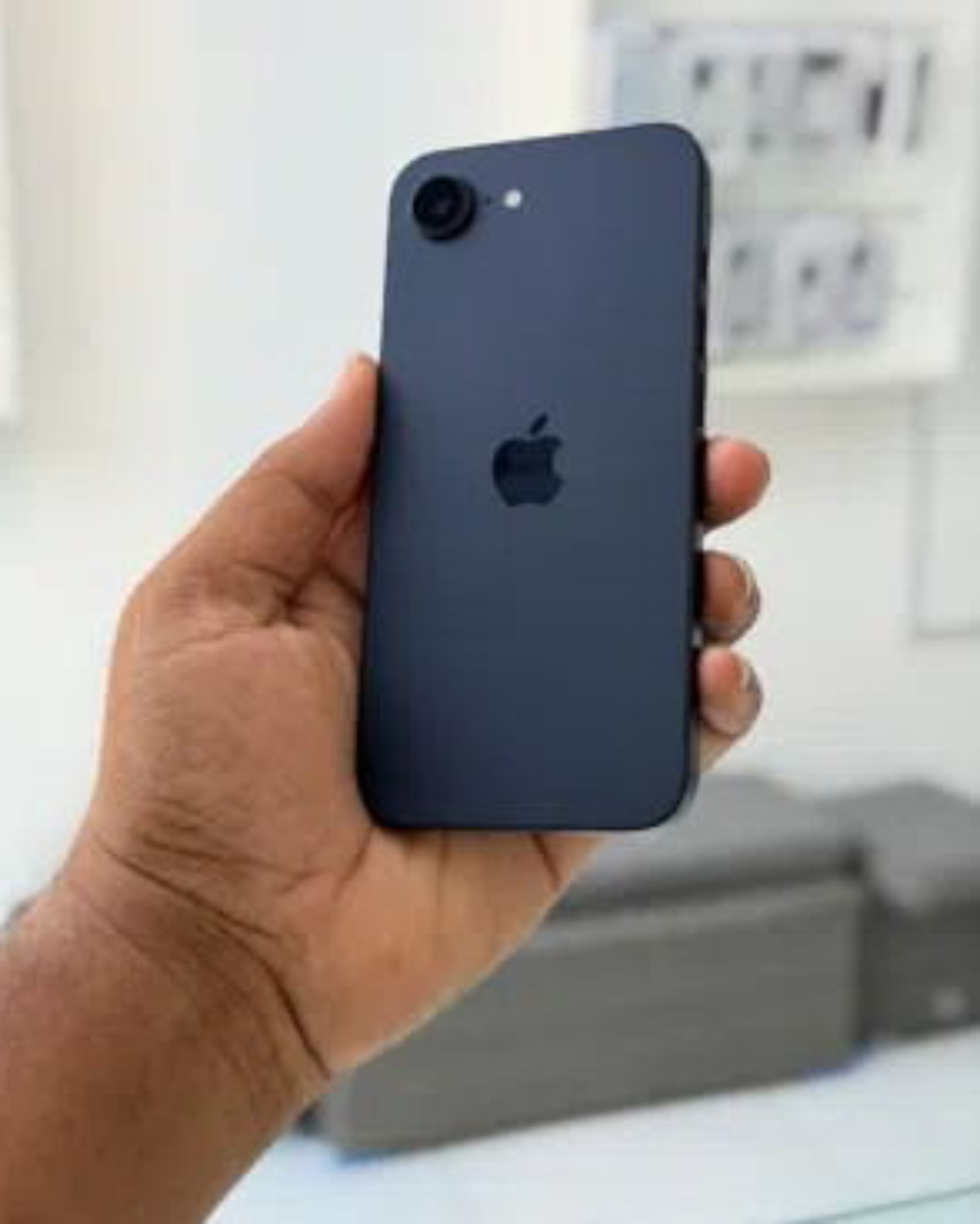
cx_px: 483
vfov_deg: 36.6
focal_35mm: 51
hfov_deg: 29.7
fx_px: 1847
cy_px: 560
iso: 50
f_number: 1.78
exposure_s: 1/215
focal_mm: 6.76
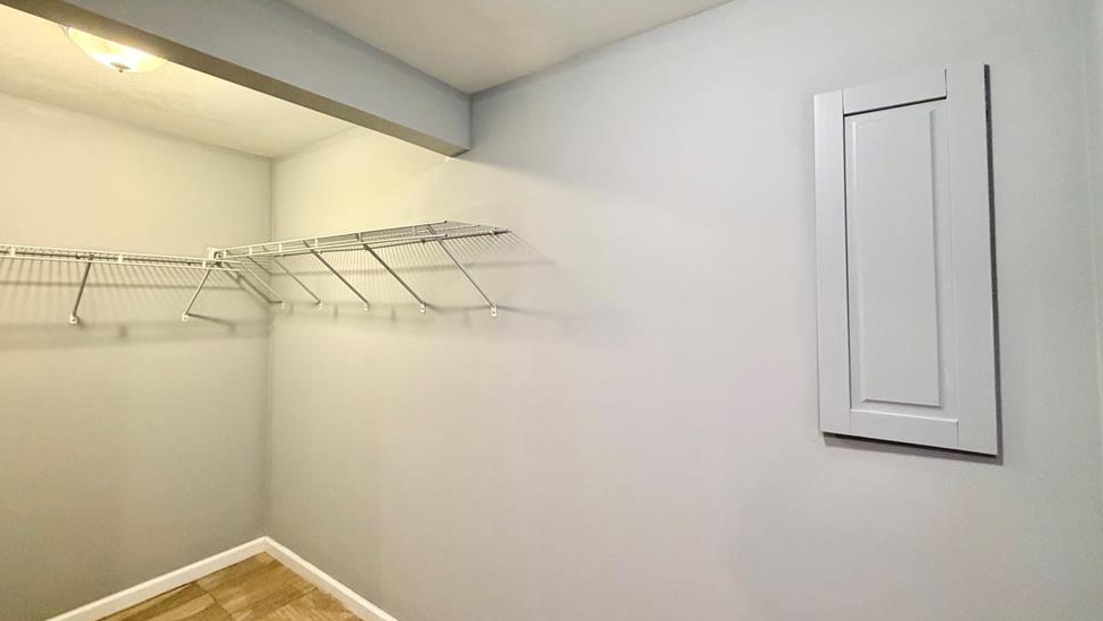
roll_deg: -0.2
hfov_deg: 99.4
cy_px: 282
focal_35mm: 16
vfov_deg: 66.9
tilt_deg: +2.7
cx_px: 545
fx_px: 468
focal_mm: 2.22
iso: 320
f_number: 2.2
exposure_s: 1/60
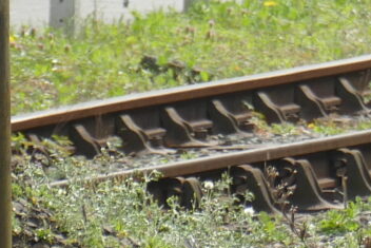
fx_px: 15433
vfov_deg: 0.9
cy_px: -627
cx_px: 1348
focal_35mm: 1497
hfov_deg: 1.4
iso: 125
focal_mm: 75.13
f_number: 4
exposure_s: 1/400
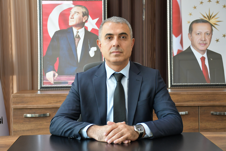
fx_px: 471
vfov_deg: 18.2
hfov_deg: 27.0
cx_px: 113
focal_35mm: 75
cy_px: 76
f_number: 5
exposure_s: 1/100
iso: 1600
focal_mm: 50
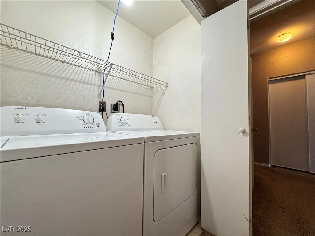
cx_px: 158
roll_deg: -0.8
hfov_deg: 102.1
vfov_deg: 85.7
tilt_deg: +1.5
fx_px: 127
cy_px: 118
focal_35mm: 14
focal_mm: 2.22
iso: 160
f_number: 2.2
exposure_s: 1/120
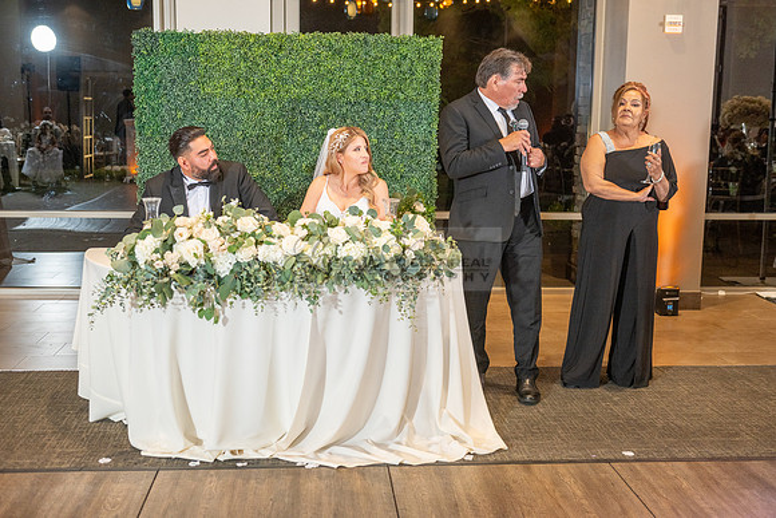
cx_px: 388
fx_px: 949
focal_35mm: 44
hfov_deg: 44.5
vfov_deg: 30.5
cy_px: 259
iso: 800
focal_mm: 44
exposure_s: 1/160
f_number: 3.5
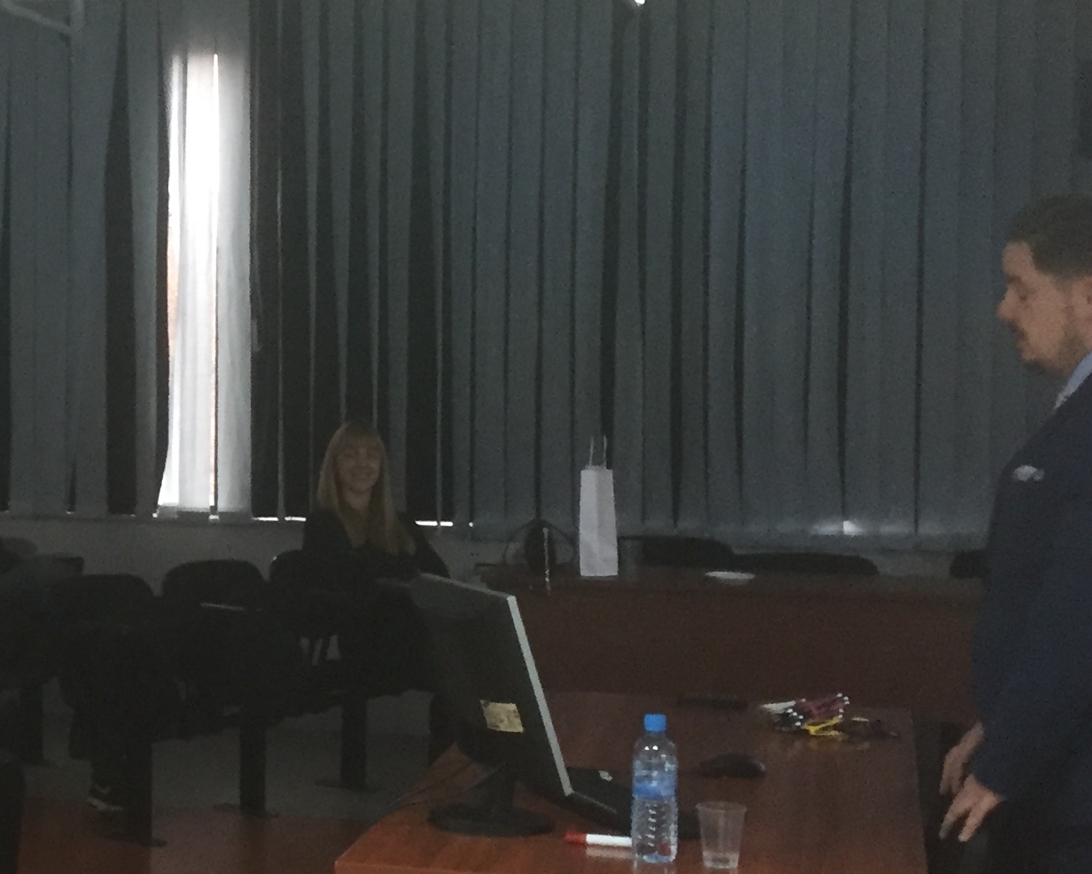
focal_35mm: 75
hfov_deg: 24.0
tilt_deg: -2.6
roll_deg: -0.2
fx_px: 2424
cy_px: 444
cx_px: -58
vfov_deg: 20.4
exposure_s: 1/33
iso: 250
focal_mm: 4.15
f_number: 2.2
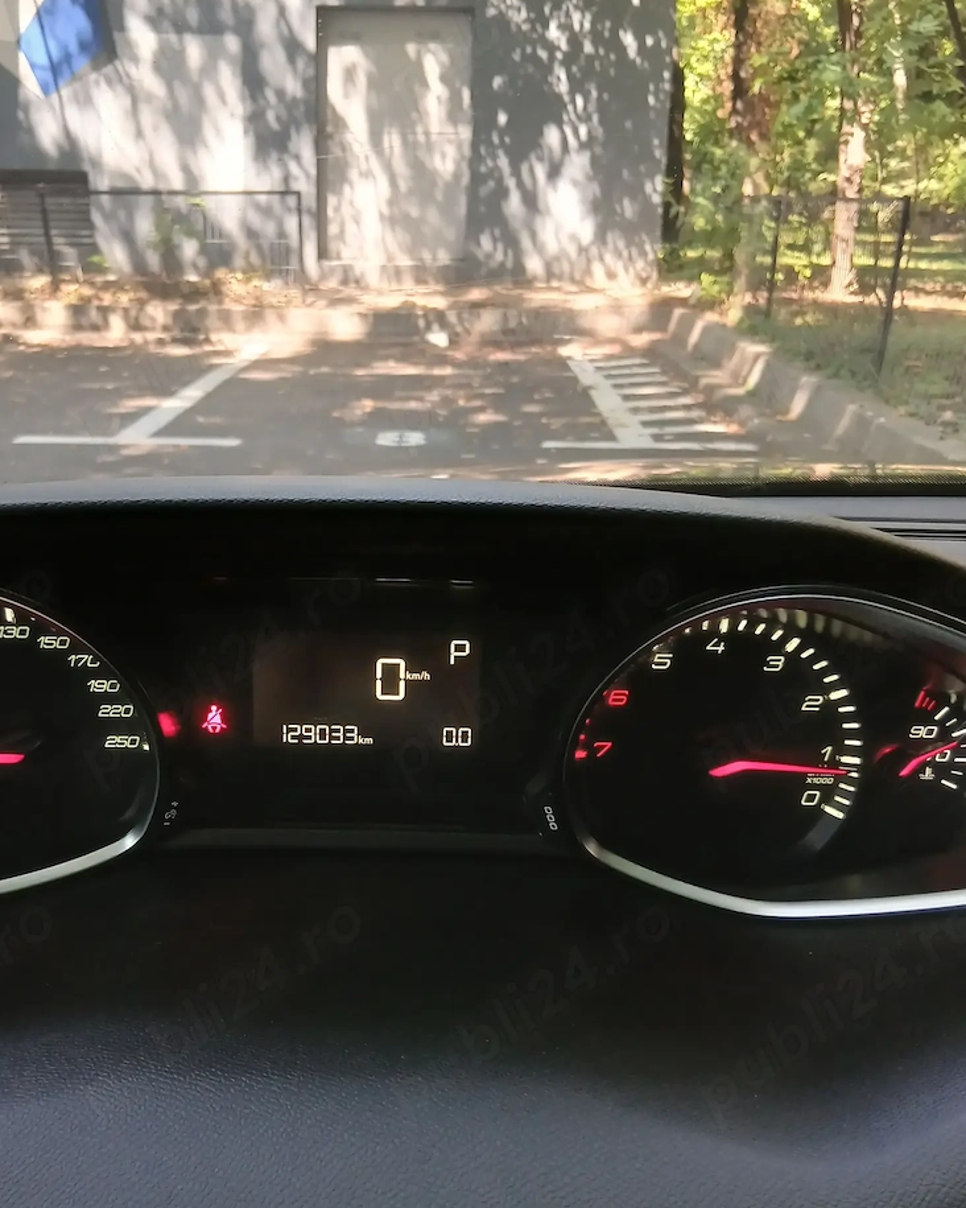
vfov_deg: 48.7
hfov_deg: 39.9
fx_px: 1322
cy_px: 745
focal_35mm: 37
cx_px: 375
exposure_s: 1/60
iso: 125
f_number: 1.8
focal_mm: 3.98
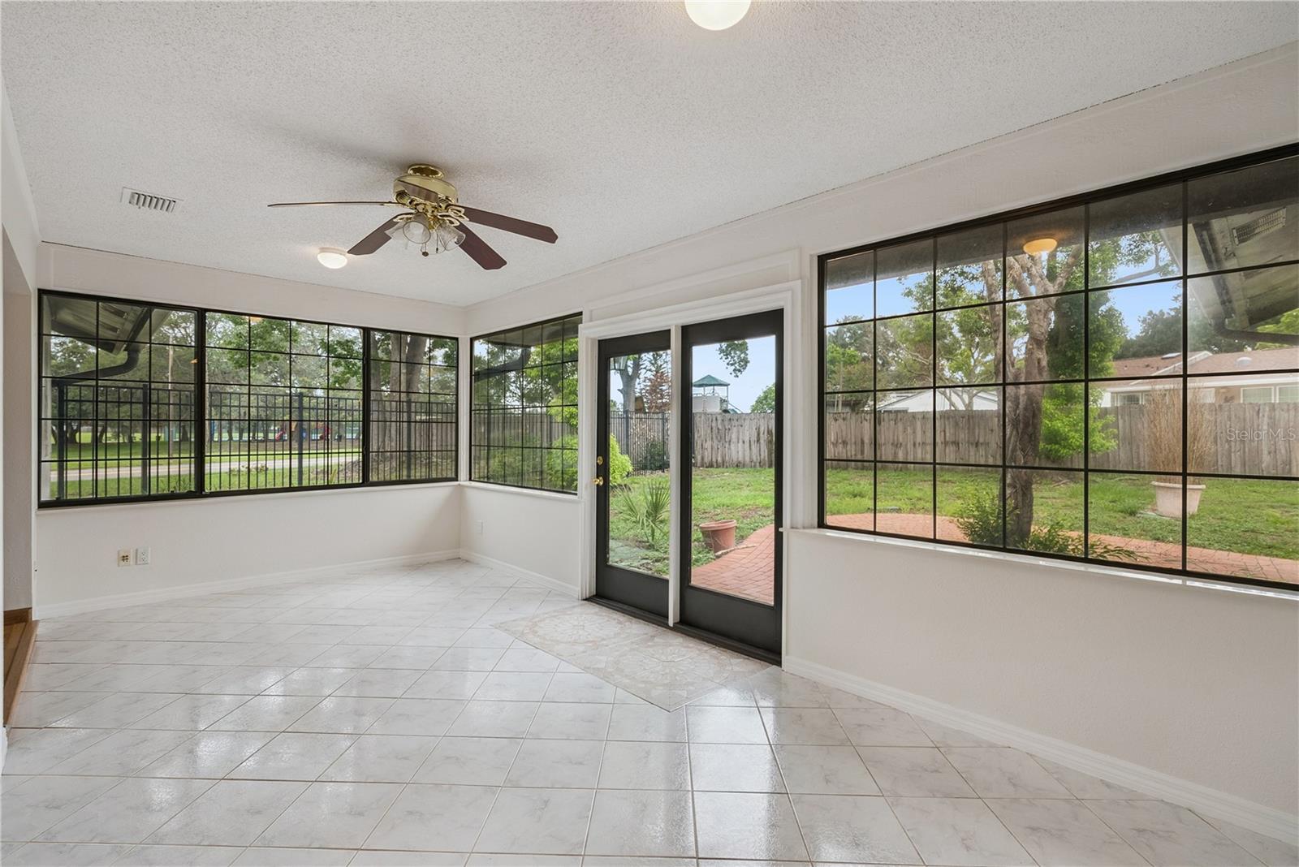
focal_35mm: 16
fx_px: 578
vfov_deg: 73.8
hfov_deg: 96.7
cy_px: 434
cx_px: 650
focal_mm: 16
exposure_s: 1/50
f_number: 9
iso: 400
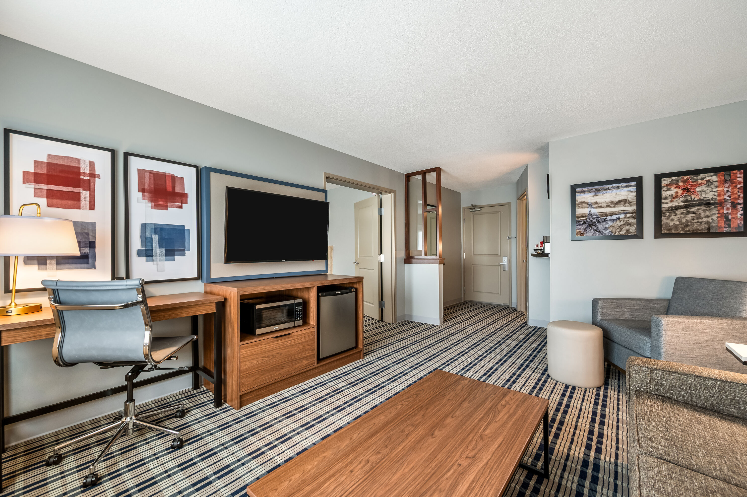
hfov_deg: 104.3
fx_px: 290
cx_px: 374
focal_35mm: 14
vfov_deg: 81.1
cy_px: 248
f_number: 8
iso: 400
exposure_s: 1/5
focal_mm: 14
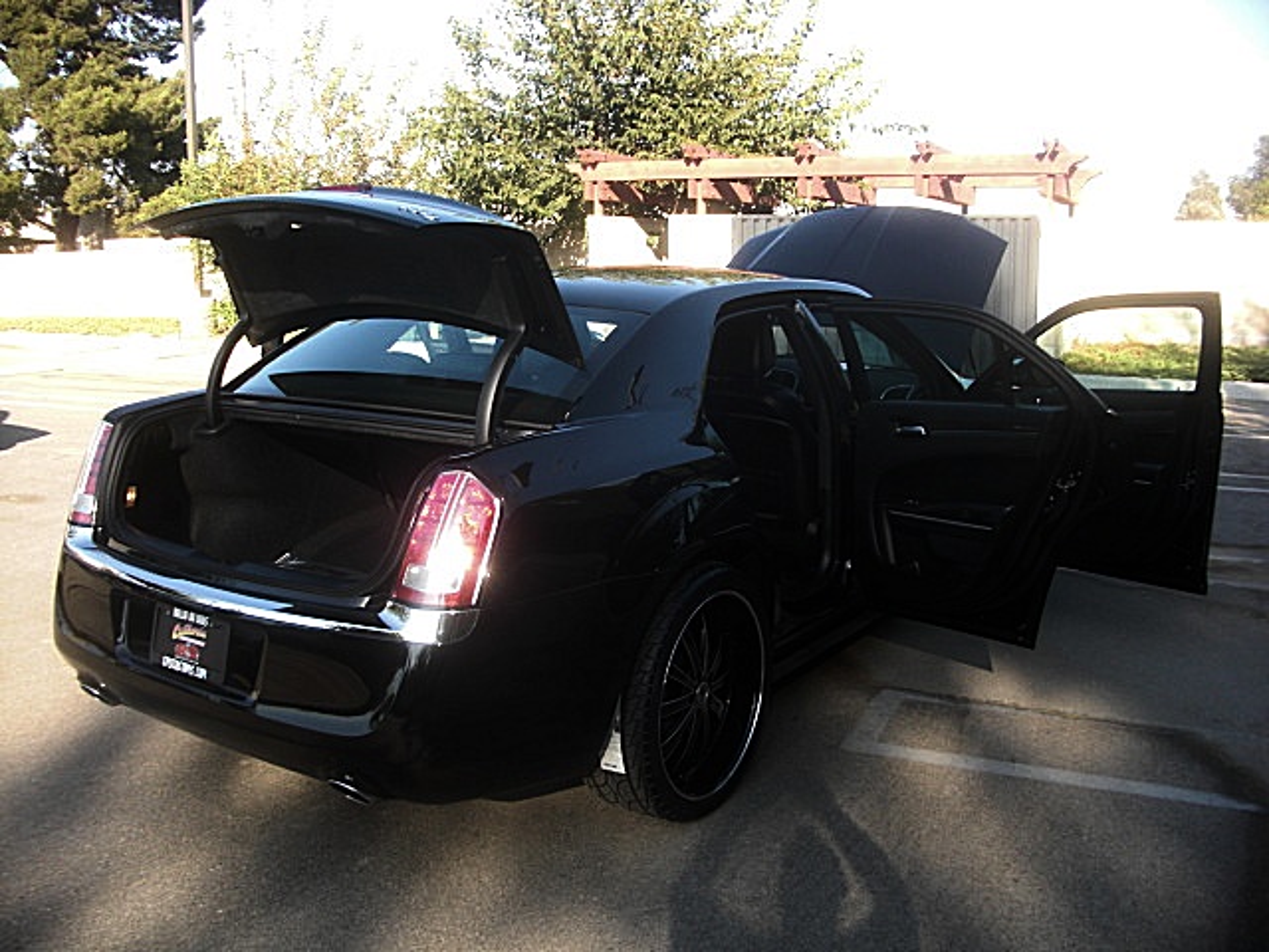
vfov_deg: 39.7
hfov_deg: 51.4
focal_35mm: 36
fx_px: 1320
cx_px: 634
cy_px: 476
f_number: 2.8
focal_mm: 6.3
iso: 50
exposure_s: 1/160
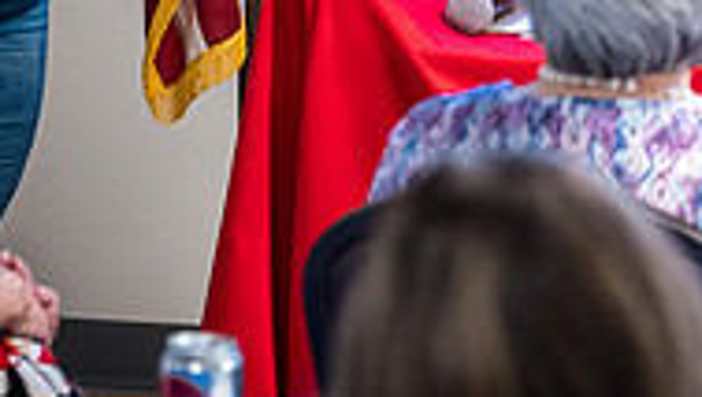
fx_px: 5500
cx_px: 565
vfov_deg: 4.1
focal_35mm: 295
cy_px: -204
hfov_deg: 7.3
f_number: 4
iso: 2500
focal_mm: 92
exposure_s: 1/125
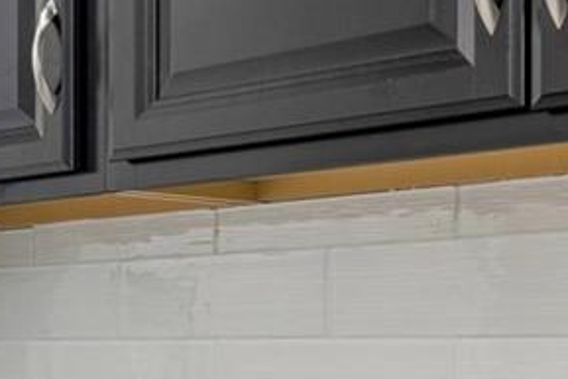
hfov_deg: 21.6
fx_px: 1310
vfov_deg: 16.3
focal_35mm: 83
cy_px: 308
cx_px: -214
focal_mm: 10
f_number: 7.1
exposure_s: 2.5
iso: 100
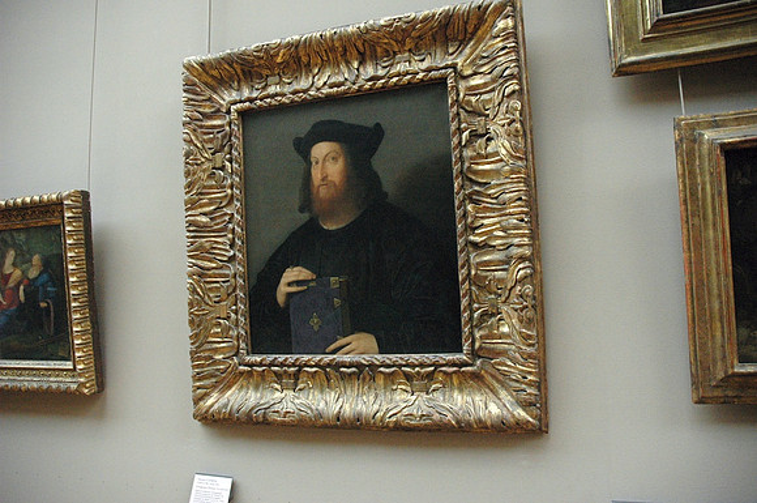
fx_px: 567
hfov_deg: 67.5
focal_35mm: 27
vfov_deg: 47.8
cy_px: 252
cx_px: 378
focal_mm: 18
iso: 1600
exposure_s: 1/20
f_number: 3.5
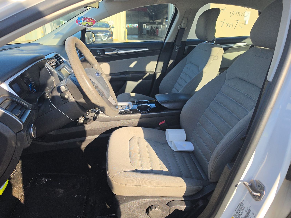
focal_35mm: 23
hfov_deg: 73.9
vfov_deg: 58.9
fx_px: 193
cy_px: 109
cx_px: 146
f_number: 1.4
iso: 63
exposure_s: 1/2371
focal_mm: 6.5
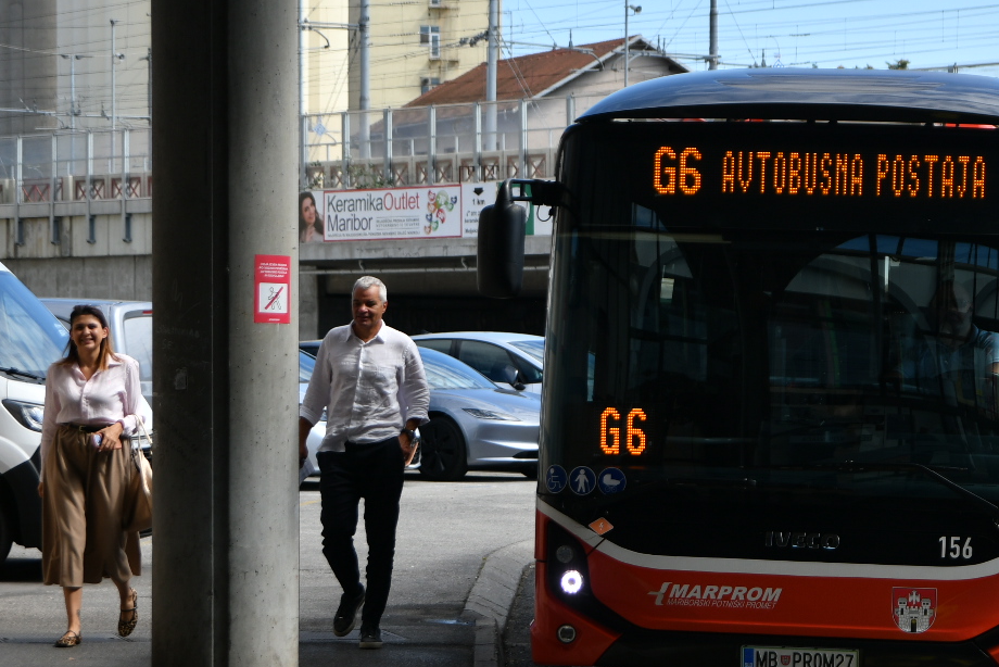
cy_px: 339
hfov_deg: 15.5
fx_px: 3664
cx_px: 654
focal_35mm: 132
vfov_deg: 10.4
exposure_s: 1/1600
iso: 100
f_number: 2.8
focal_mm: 50
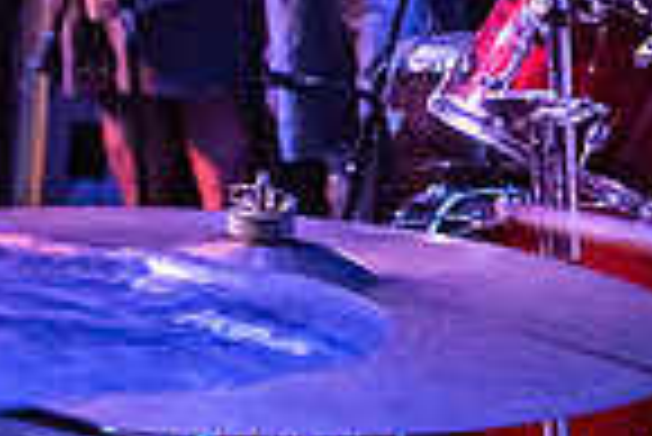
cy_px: 259
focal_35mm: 126
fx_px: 2284
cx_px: 1658
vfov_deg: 10.9
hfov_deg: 12.2
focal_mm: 24
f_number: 7.1
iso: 1600
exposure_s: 1/160
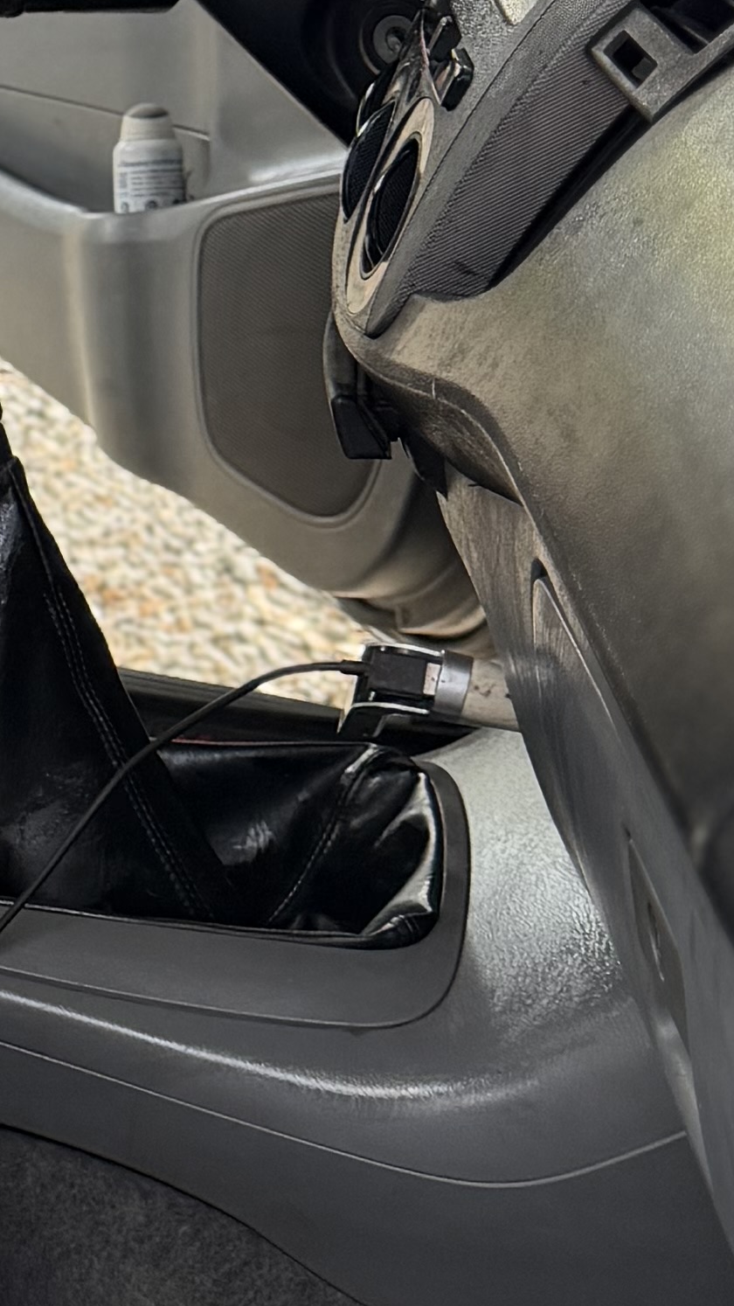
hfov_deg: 10.6
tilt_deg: -21.7
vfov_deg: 21.3
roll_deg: -1.6
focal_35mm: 100
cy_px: 437
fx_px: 3461
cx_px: -924
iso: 100
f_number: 1.78
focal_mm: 6.76
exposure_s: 1/121
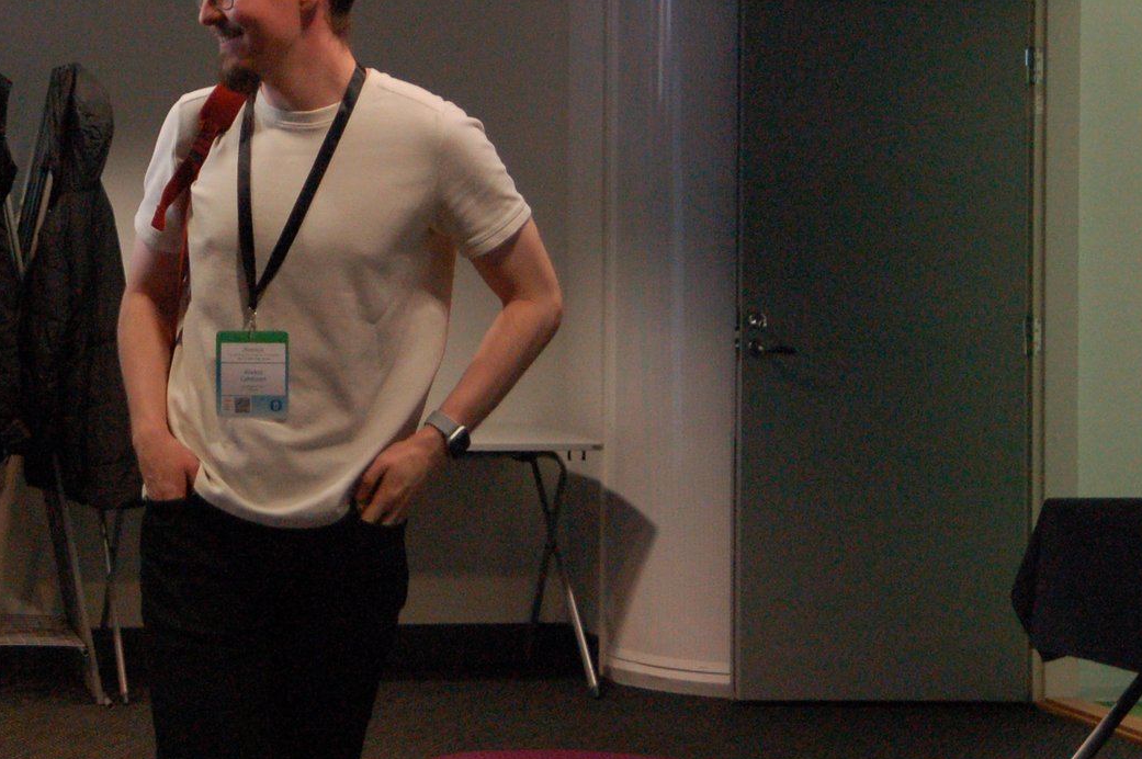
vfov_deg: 13.8
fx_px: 3106
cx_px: 72
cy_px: 114
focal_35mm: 98
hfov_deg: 20.3
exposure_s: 1/125
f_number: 2.8
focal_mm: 34
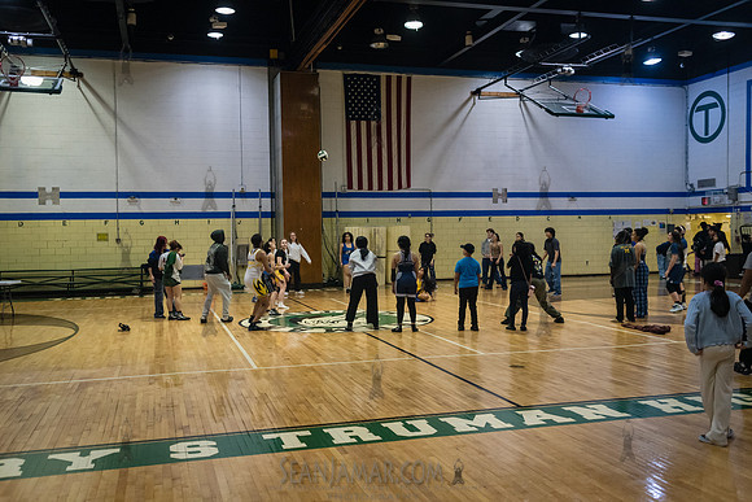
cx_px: 376
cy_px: 251
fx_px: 731
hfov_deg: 54.4
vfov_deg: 37.9
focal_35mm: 35
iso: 5000
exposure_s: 1/800
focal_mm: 35
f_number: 3.2
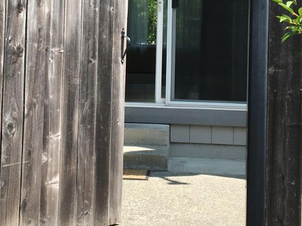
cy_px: 46
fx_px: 663
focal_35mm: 76
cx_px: 95
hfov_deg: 25.5
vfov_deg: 19.2
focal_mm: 4.15
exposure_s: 1/769
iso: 25
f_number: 2.2
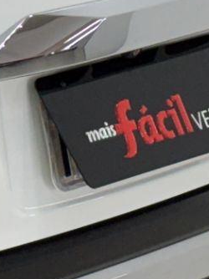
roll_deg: -0.3
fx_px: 2225
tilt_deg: -12.4
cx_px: -346
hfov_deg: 5.2
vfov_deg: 7.1
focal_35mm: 276
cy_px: -23
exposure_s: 1/120
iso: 100
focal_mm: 6.76
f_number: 1.78
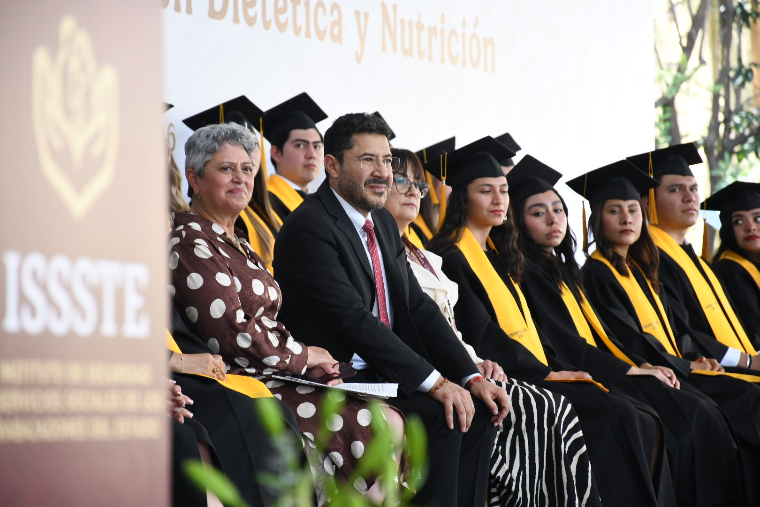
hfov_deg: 10.5
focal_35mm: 195
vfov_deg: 7.0
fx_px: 4116
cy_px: 254
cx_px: 380
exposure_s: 1/125
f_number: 5.6
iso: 800
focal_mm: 130
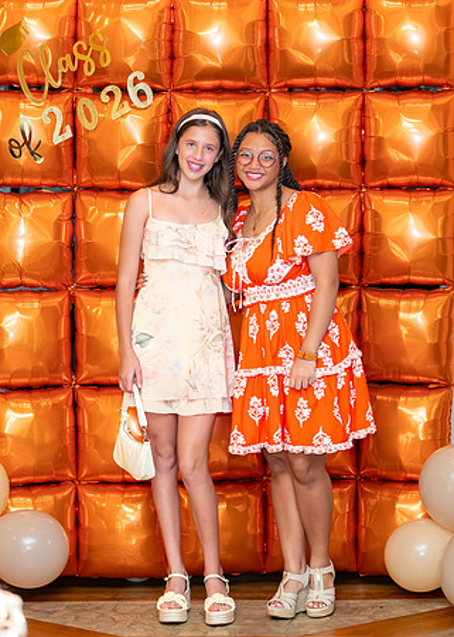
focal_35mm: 90
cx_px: 234
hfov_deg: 15.8
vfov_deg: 22.0
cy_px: 313
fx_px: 1634
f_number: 1.2
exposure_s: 1/400
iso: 1000
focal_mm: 50
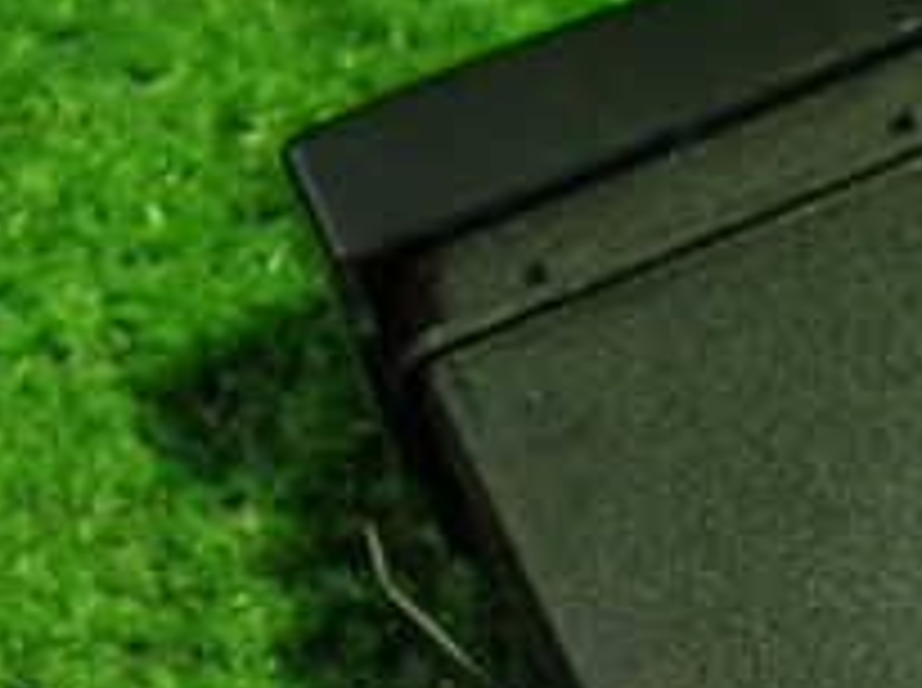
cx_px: 1048
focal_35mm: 129
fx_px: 3430
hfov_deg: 14.9
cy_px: 827
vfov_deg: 11.2
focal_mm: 7.84
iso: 640
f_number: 2.9
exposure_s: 1/40
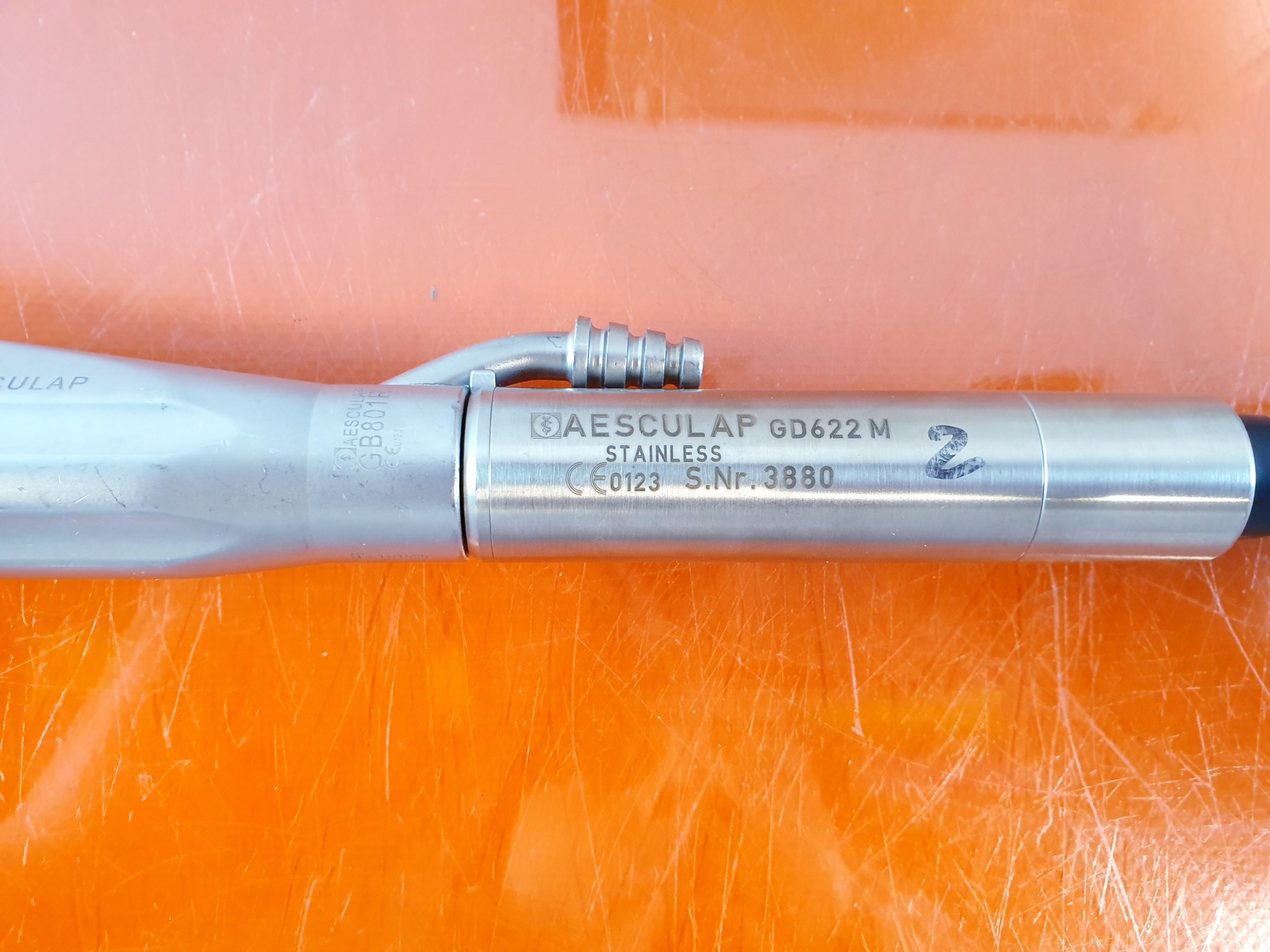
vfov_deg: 53.1
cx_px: 635
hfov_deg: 67.3
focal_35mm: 26
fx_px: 954
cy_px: 476
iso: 400
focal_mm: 4.3
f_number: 2.4
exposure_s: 1/50
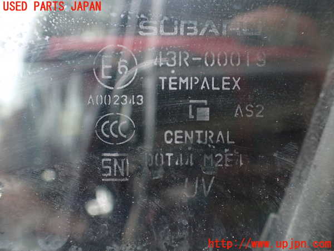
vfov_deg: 46.8
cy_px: 126
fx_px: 289
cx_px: 167
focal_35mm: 30
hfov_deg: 60.0
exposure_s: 1/125
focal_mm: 5.4
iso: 500
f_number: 2.3
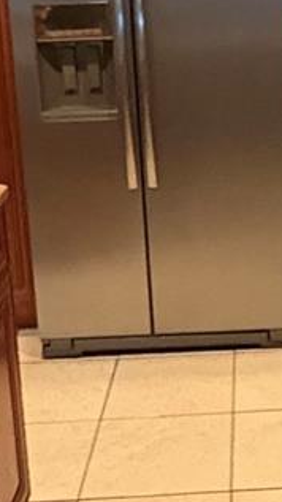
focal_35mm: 74
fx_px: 985
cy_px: 86
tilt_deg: -5.4
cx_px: 268
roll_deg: +2.7
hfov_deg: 16.0
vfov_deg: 27.9
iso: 1000
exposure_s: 1/47
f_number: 2.2
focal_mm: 2.22
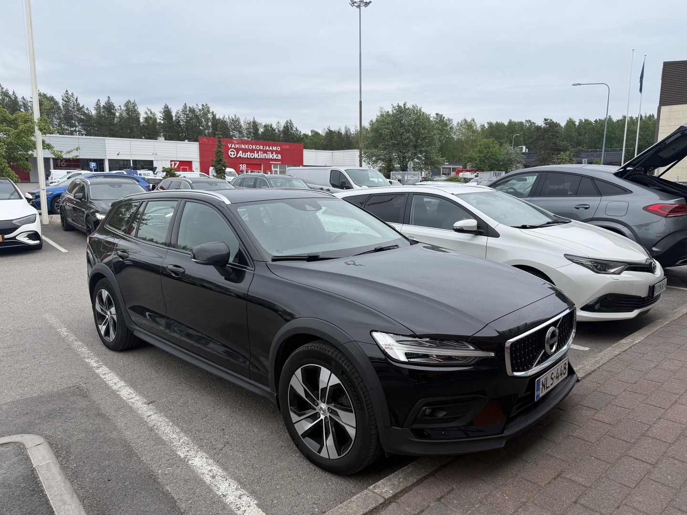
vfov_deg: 56.8
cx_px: 344
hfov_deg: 71.6
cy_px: 258
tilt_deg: -8.6
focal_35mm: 24
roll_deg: -0.2
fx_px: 476
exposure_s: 1/1211
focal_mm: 6.76
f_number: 1.78
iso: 80
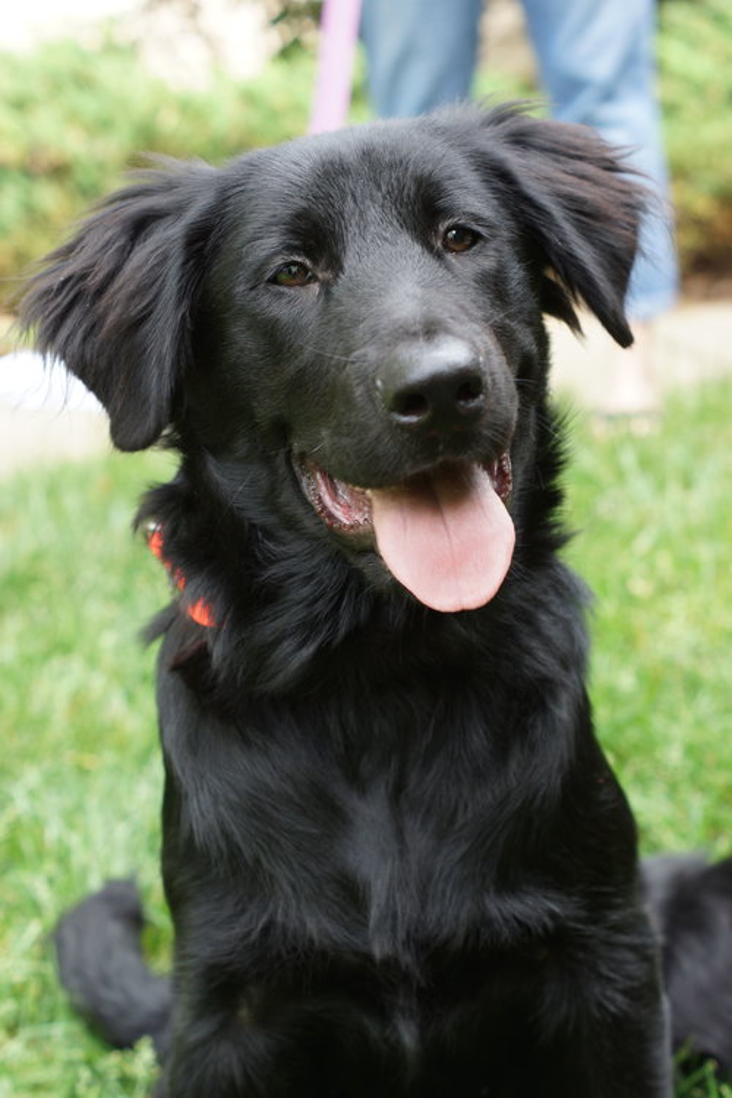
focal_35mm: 75
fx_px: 2287
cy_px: 549
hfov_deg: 18.2
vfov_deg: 27.0
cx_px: 366
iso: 125
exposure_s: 1/80
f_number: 4
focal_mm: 50
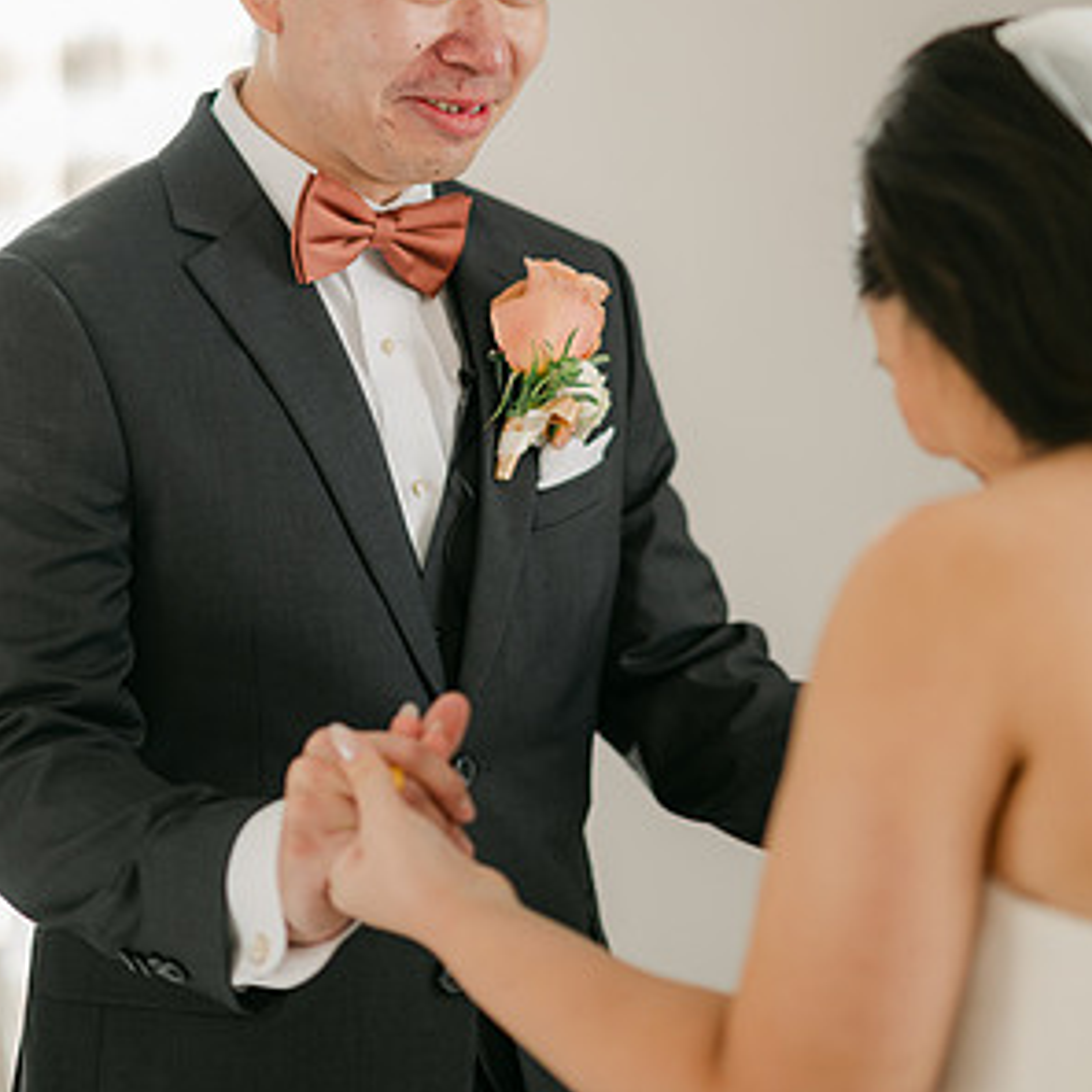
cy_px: 303
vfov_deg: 15.8
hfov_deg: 15.8
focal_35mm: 110
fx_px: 3926
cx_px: 546
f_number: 1.8
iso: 100
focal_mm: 85
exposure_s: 1/160
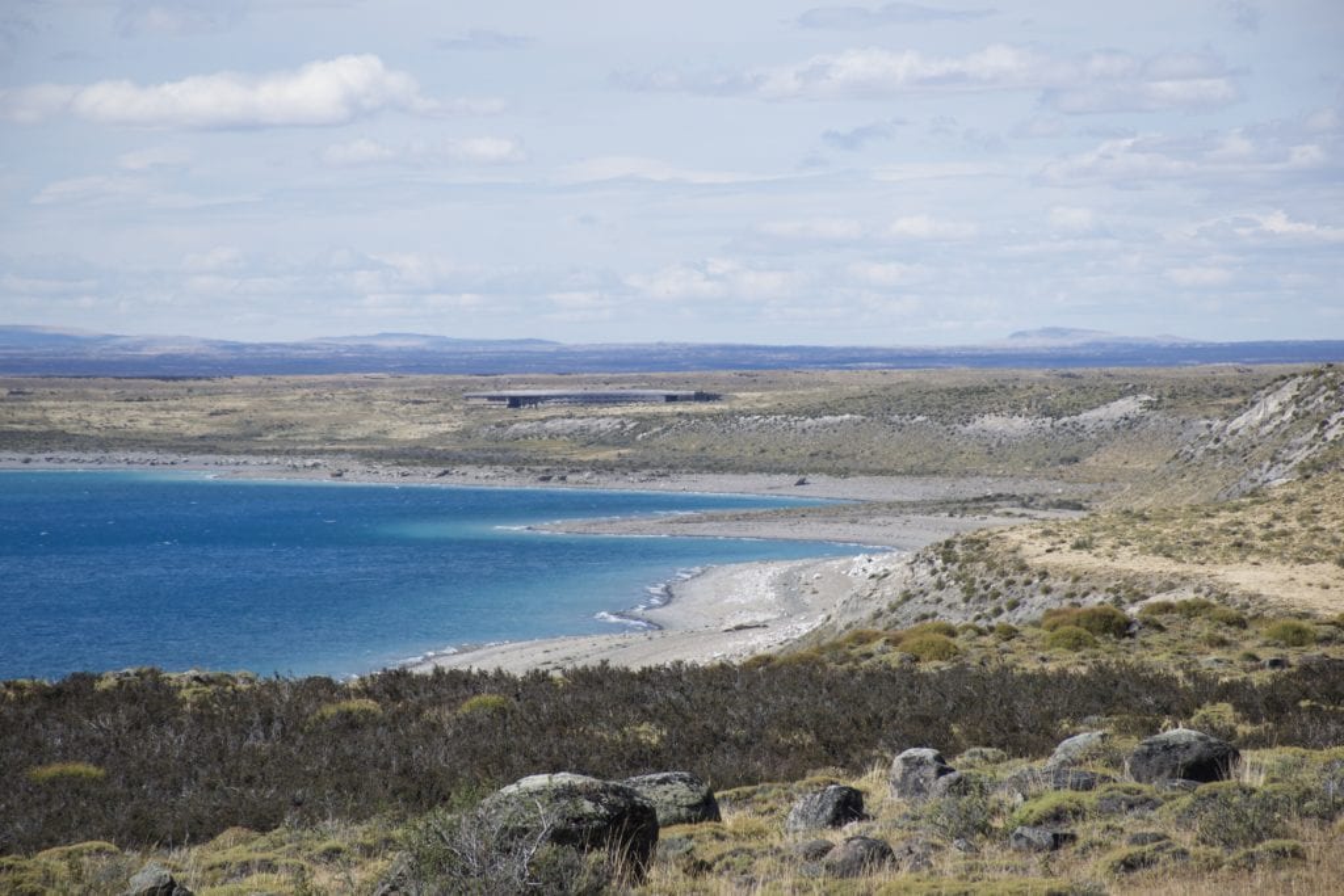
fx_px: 6272
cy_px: 448
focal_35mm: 168
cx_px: 672
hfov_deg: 12.2
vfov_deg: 8.2
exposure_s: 1/1000
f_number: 7.1
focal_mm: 112
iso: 200
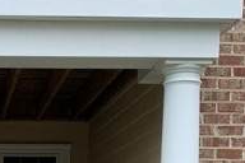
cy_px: 276
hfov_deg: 18.2
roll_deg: -0.7
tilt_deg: -1.3
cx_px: -26
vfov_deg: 11.9
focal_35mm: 108
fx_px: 735
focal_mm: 4.25
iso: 25
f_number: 1.8
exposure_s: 1/777
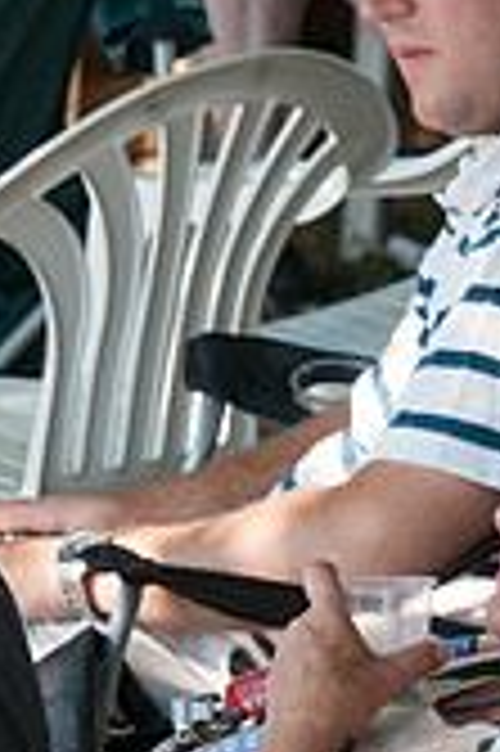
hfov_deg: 2.3
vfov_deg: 3.4
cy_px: 784
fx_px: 12671
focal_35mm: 607
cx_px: 340
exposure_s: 1/250
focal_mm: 150
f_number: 8
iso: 500
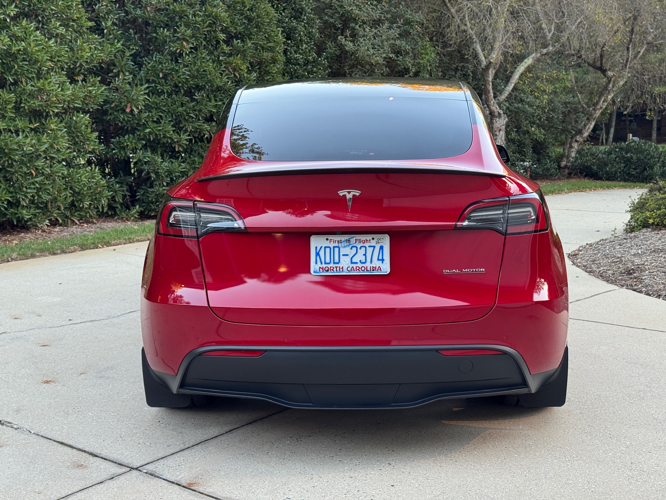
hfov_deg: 39.7
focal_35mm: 48
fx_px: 924
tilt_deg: -10.9
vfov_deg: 30.3
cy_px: 250
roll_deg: +0.8
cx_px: 333
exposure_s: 1/106
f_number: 1.78
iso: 100
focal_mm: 6.76
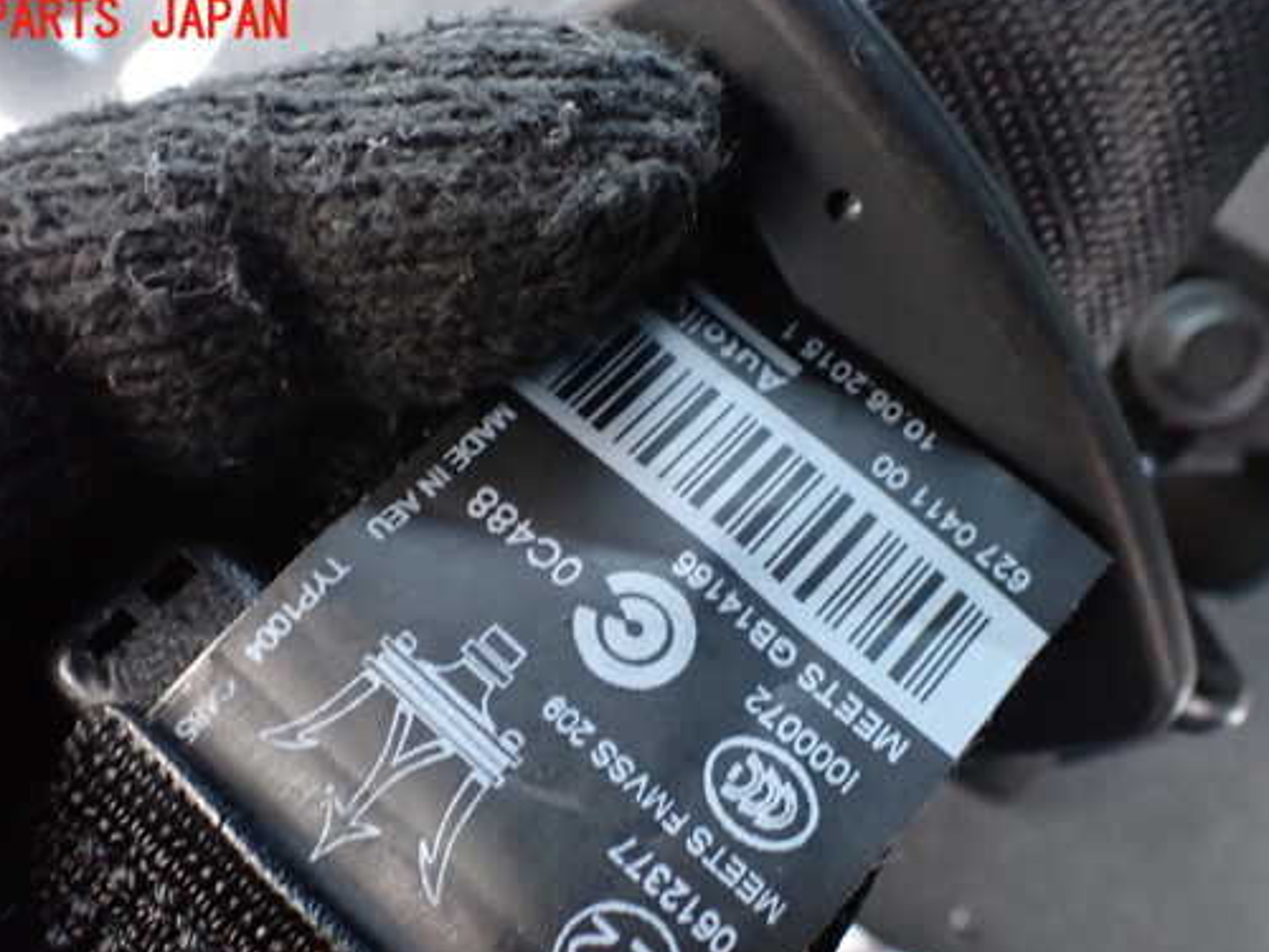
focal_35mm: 36
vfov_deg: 39.5
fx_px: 1320
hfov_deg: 51.3
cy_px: 561
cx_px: 589
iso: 1250
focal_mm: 5.4
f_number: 2.3
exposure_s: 1/30
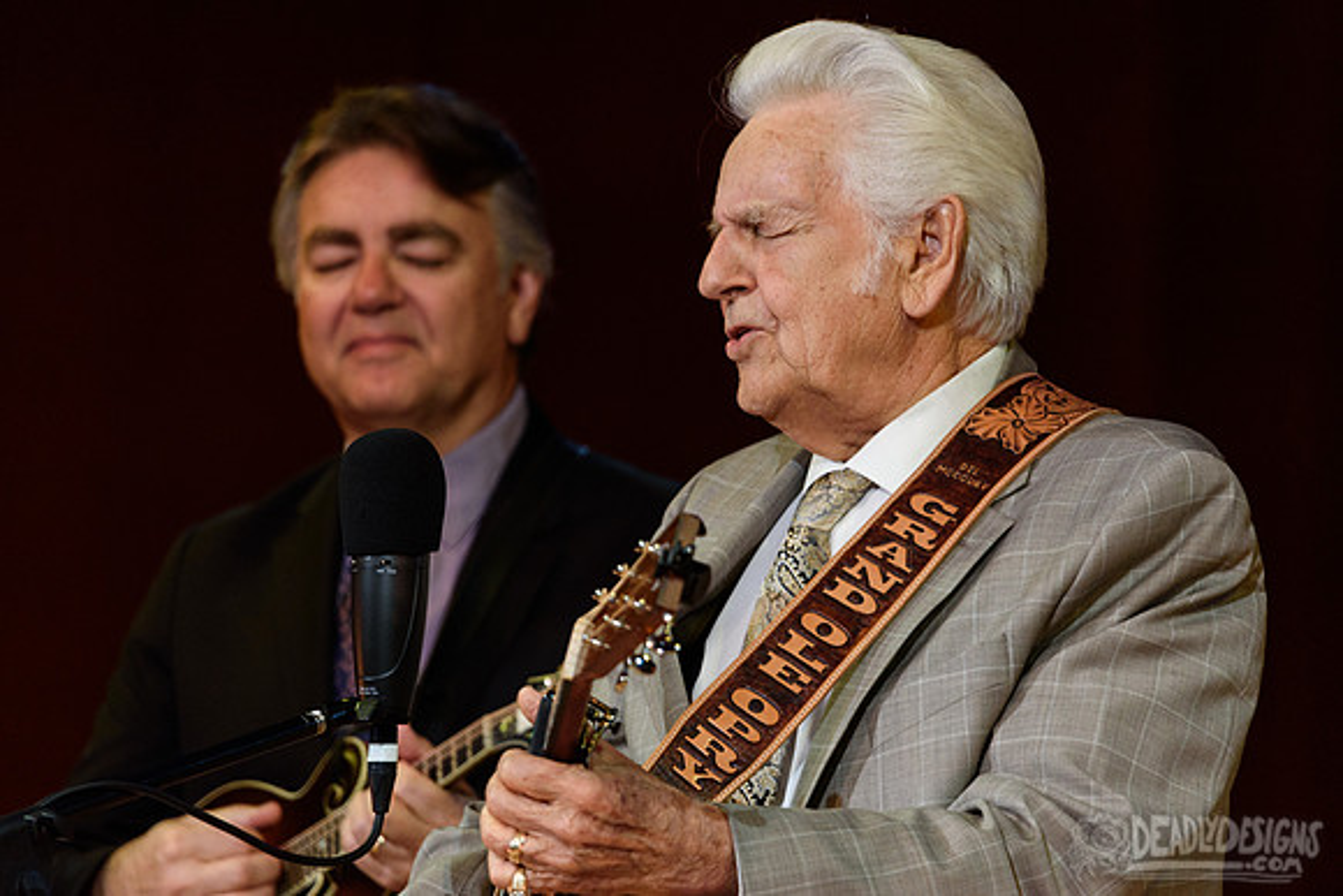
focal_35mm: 550
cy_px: 448
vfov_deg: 2.5
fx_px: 20522
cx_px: 672
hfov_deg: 3.7
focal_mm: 550
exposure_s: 1/320
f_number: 6.3
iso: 2500
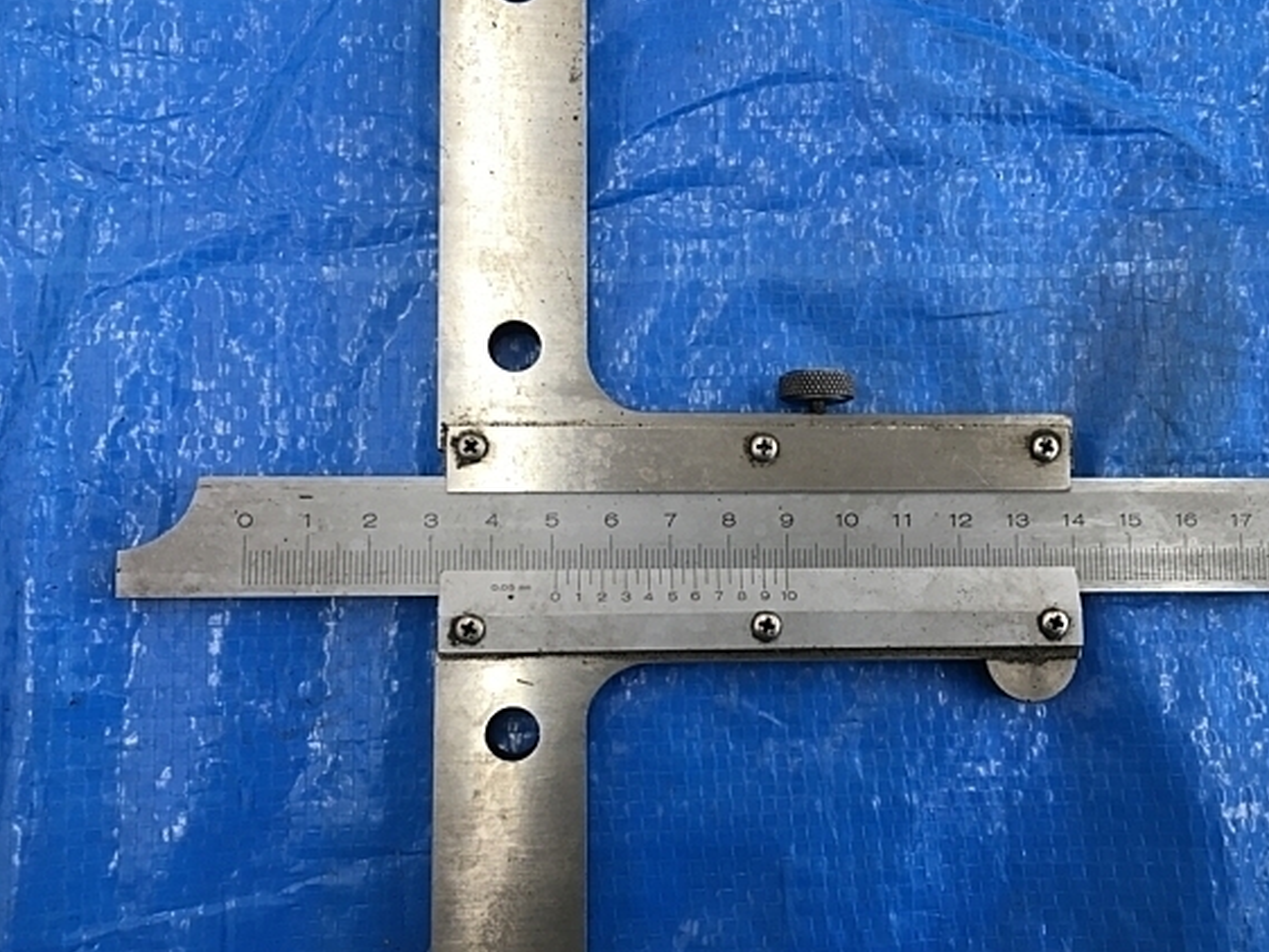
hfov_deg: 55.2
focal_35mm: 33
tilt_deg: -82.4
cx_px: 693
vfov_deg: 43.0
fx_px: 1210
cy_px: 465
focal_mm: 4.15
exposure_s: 1/30
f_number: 2.2
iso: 32
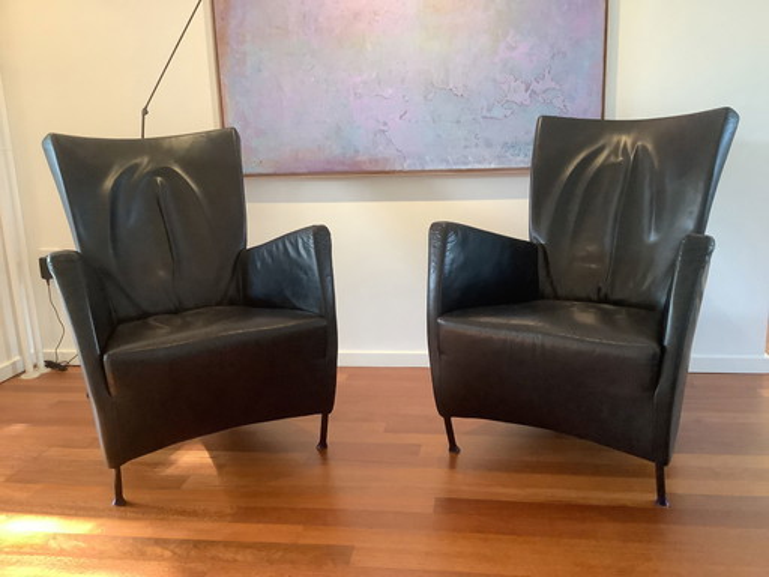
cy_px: 288
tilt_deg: -12.9
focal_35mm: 31
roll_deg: +3.5
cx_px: 384
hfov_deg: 58.4
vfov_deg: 45.4
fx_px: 689
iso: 400
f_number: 2.4
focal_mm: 3.3
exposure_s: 1/60
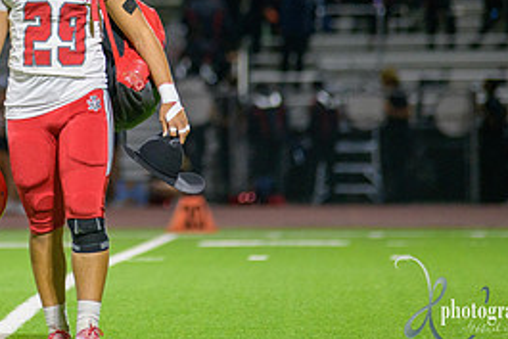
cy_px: 26
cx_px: 44
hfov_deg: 4.7
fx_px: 6184
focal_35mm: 438
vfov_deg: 3.1
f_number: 2.8
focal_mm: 200
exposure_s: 1/320
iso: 2000
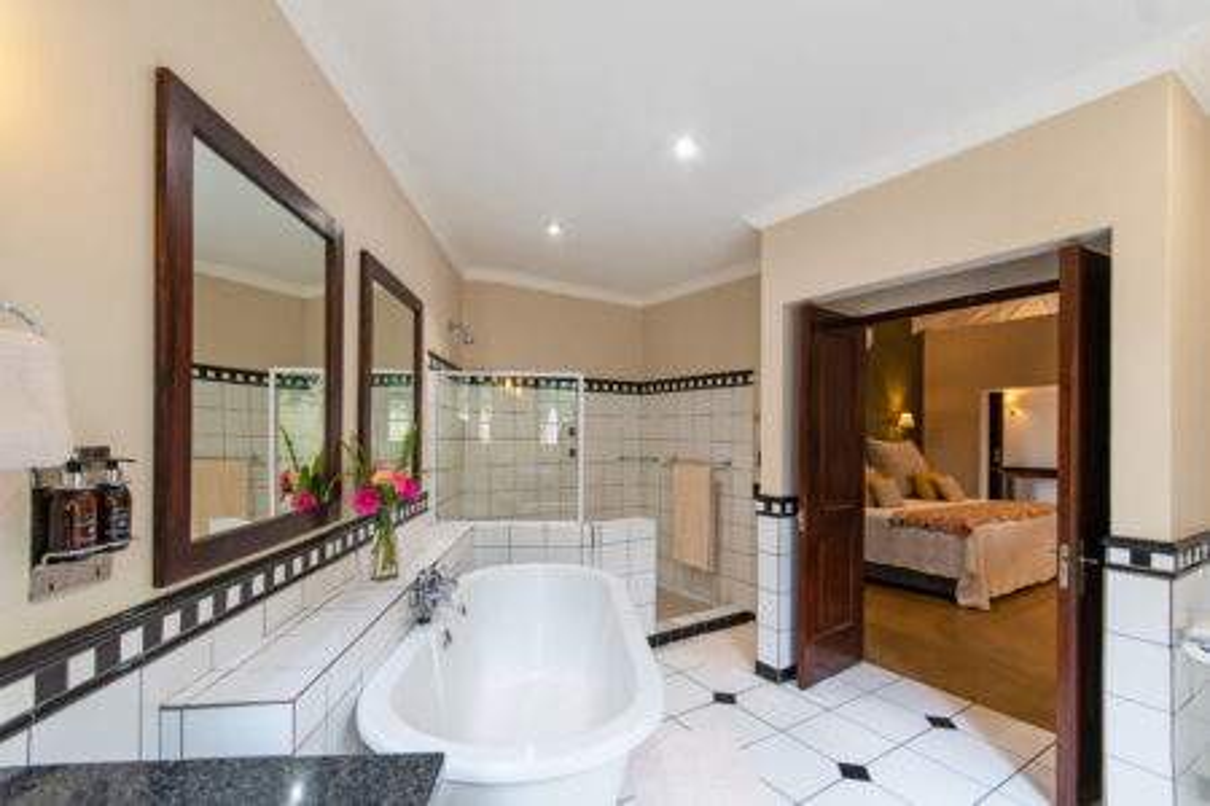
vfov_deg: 77.3
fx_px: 504
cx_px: 605
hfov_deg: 100.4
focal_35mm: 15
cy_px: 403
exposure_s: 1/50
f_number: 5
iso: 640
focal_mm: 10
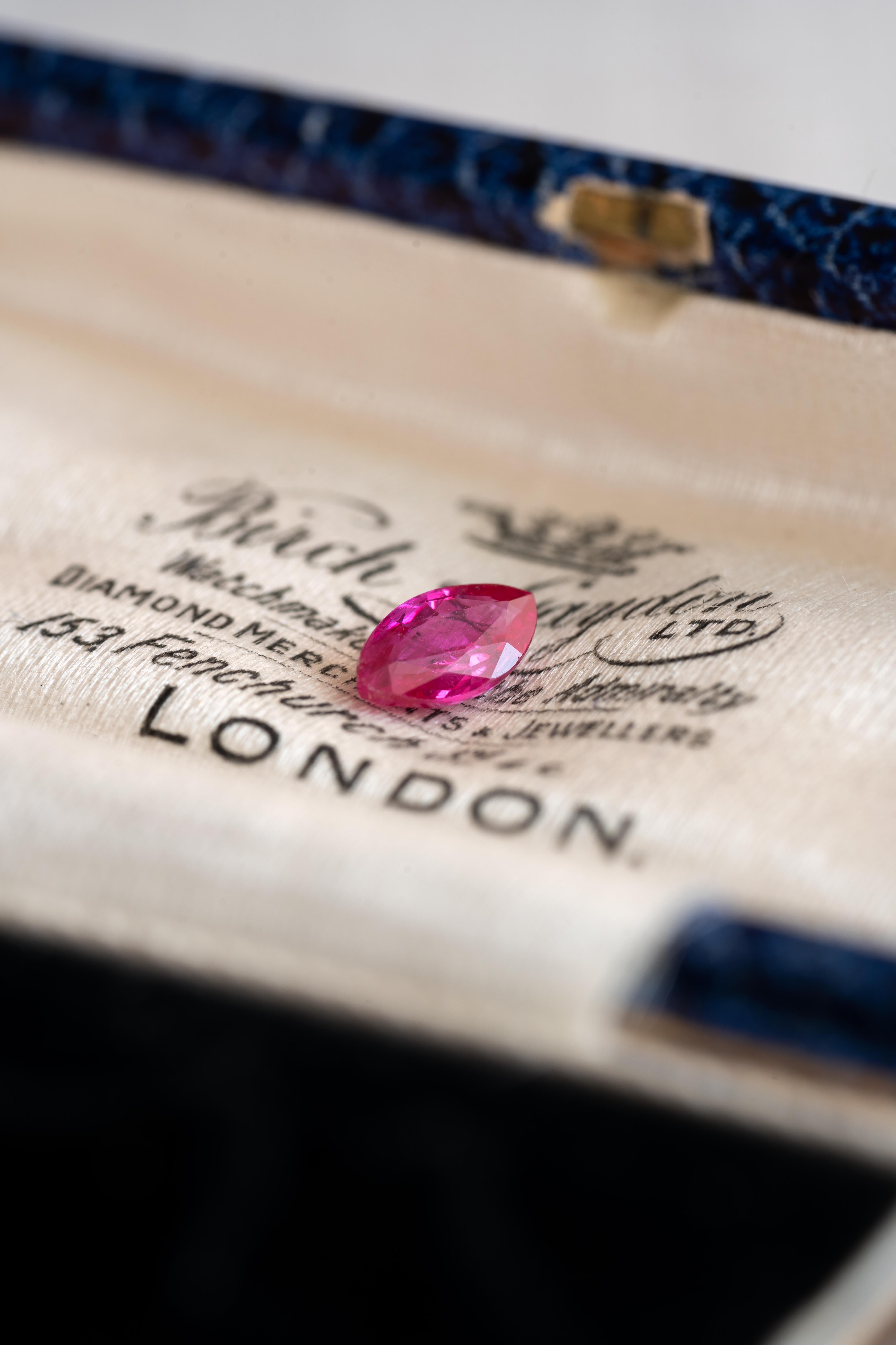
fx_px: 3360
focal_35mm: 90
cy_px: 672
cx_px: 448
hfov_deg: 15.2
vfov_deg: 22.6
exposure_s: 1/8
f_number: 8
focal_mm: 90
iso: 100
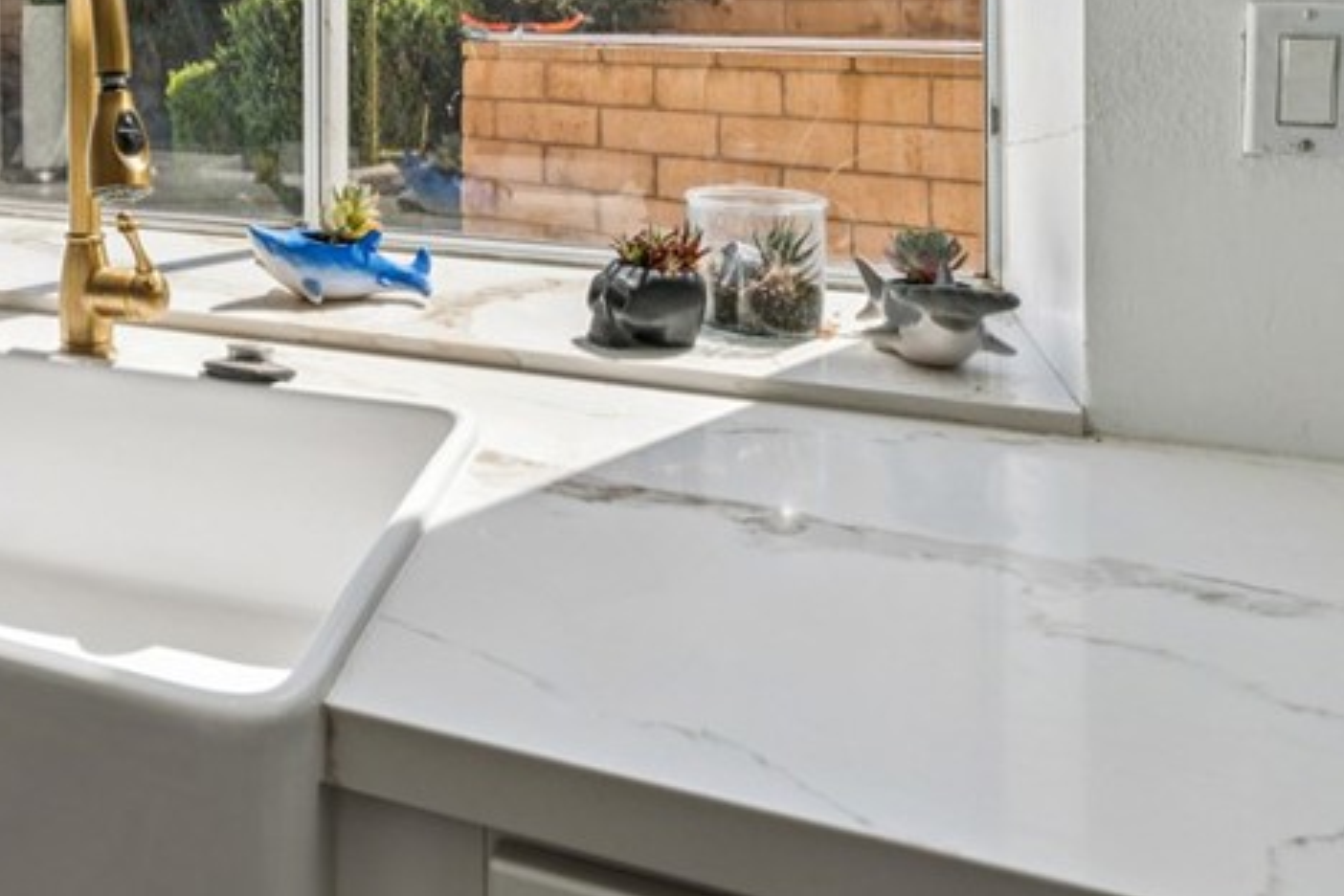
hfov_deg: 47.4
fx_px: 1331
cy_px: -26
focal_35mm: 36
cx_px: 103
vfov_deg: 33.6
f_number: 13
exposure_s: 1/125
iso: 100
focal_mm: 16.3
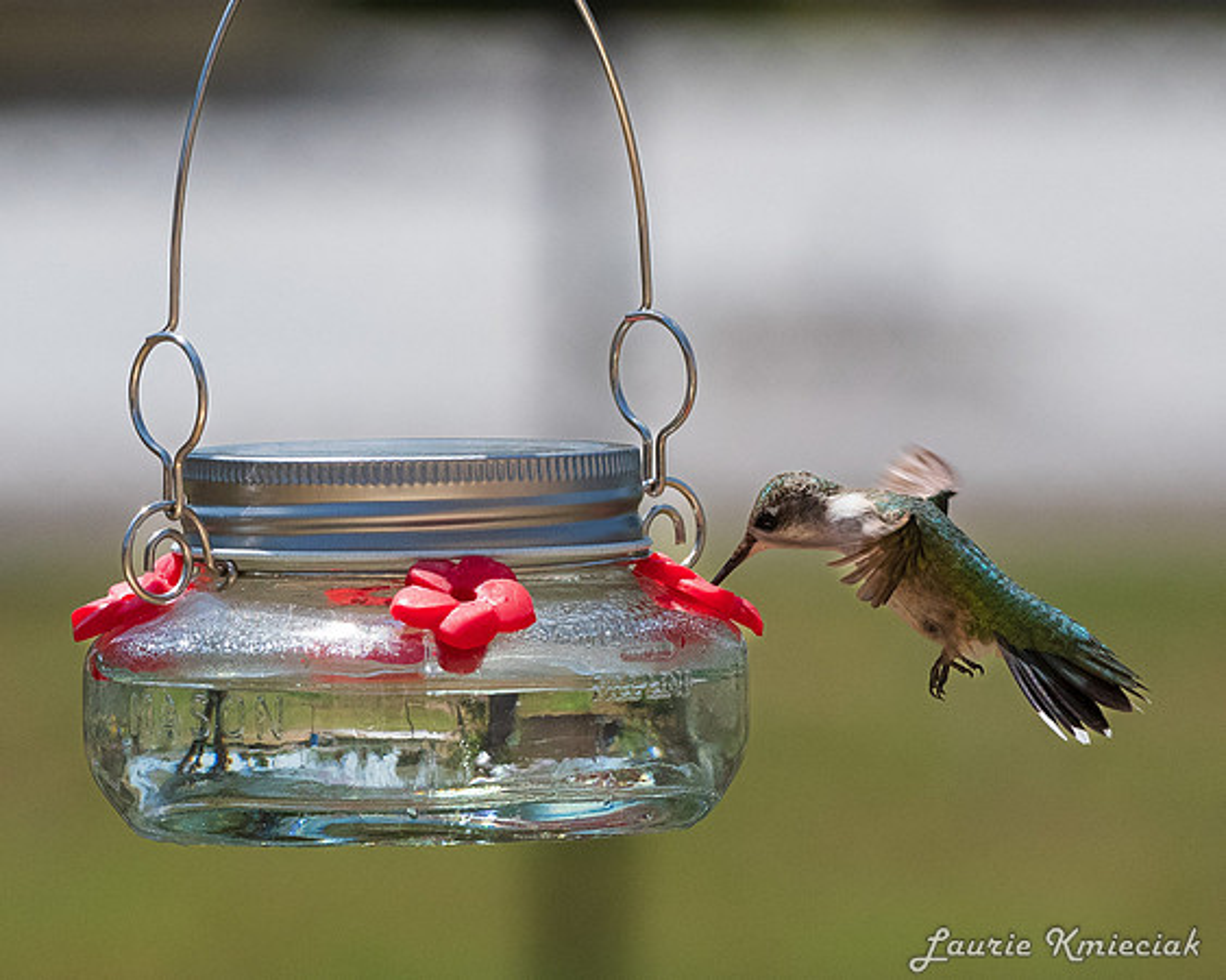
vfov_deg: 2.6
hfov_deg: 3.2
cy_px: 609
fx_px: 21694
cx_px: 599
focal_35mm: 598
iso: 1000
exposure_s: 1/3200
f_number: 9
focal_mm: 200
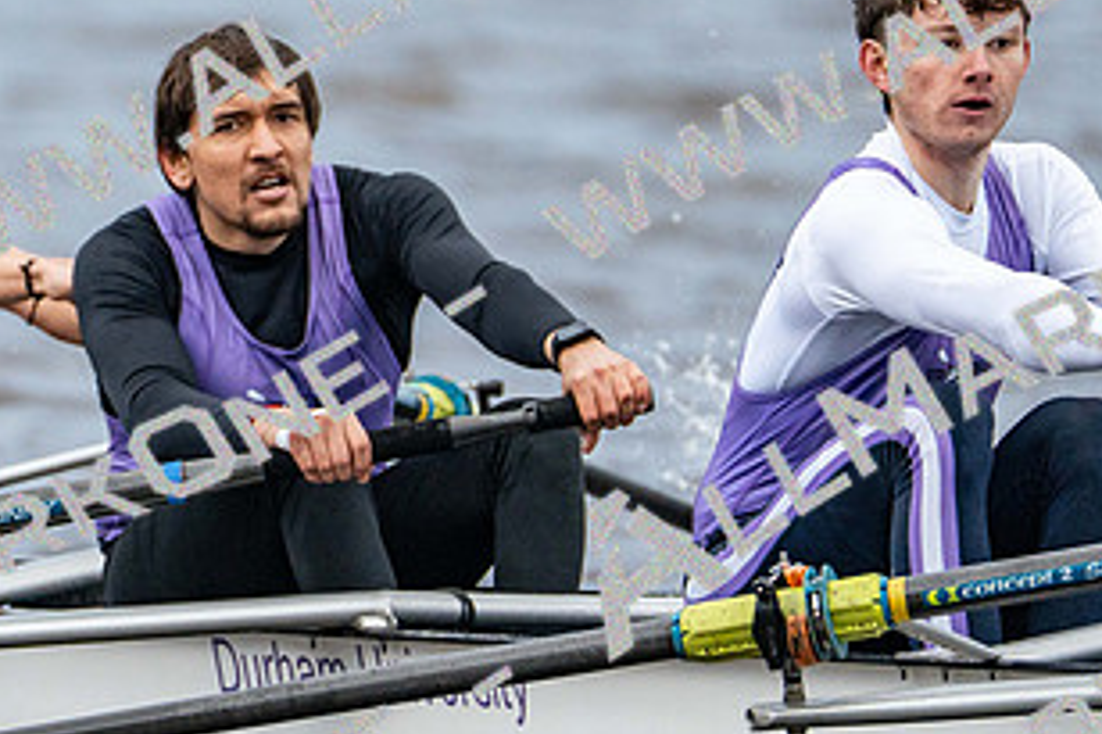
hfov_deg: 1.8
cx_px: 283
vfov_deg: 1.2
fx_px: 34571
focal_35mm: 1130
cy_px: 320
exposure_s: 1/1600
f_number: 6.3
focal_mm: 600
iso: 3200
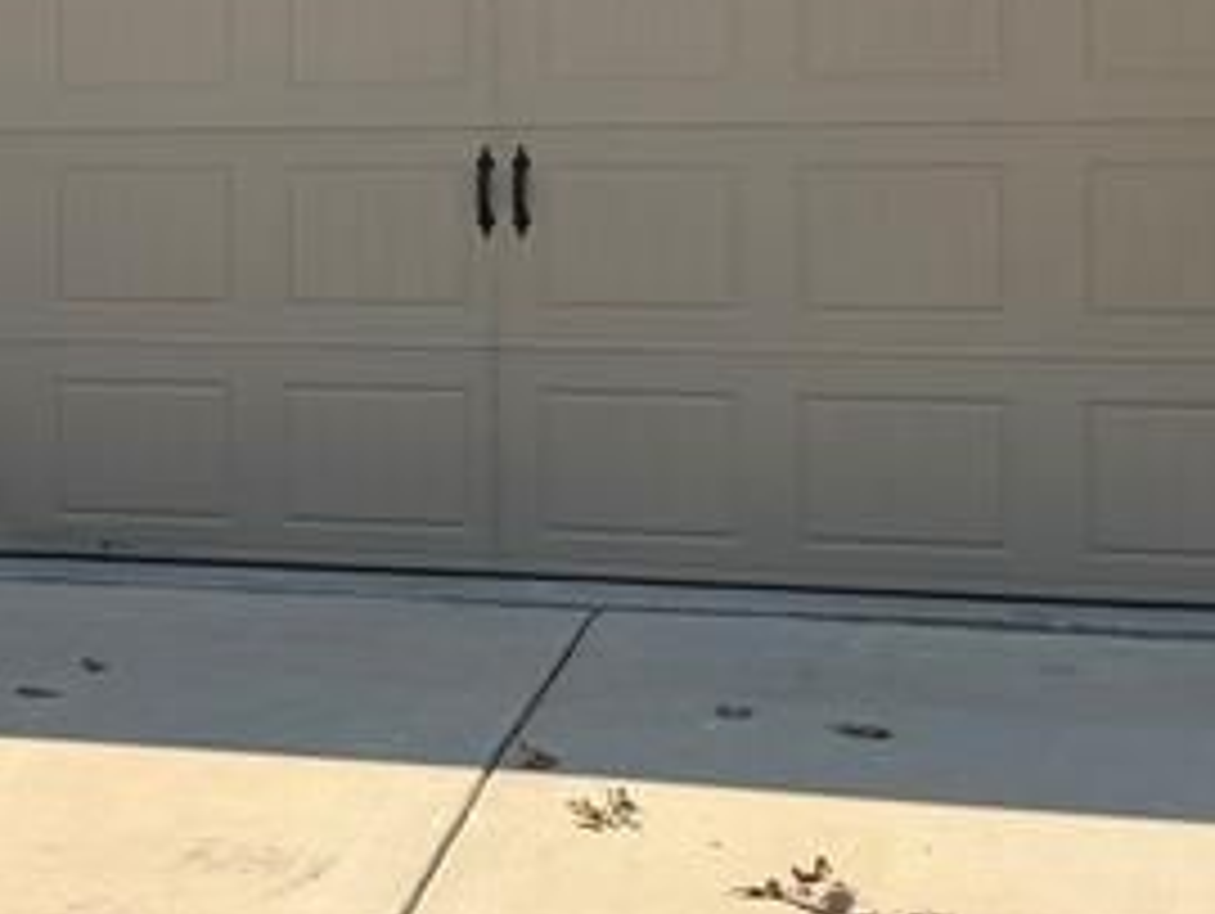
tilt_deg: +1.0
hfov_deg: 20.6
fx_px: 3197
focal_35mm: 91
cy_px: 153
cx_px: -76
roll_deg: +0.0
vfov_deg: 16.1
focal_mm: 6.76
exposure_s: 1/2299
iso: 80
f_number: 1.78
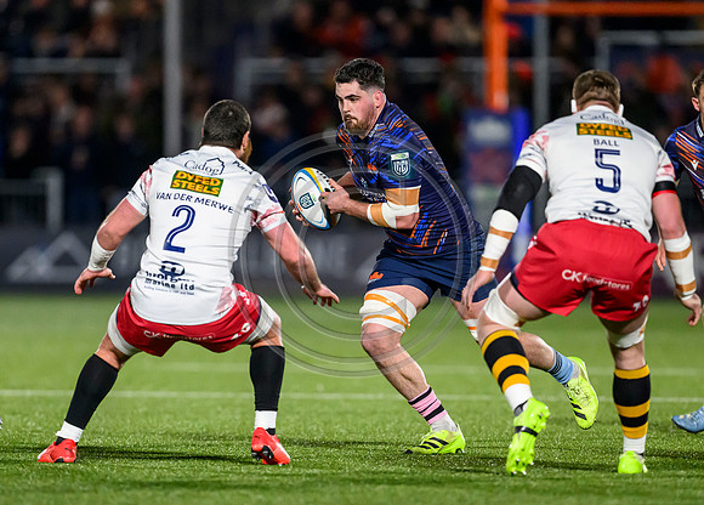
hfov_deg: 3.4
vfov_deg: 2.4
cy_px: 356
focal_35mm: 600
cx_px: 354
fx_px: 12005
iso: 6400
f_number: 3.2
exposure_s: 1/1600
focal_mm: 400
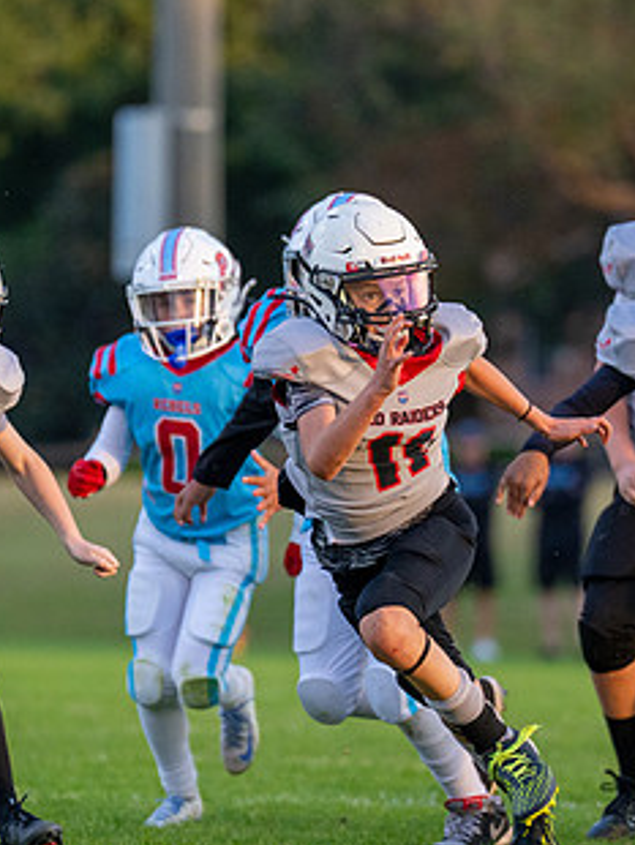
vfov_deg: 3.4
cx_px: 342
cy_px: 400
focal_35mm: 580
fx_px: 14167
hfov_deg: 2.6
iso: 1000
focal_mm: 200
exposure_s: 1/1600
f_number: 2.8
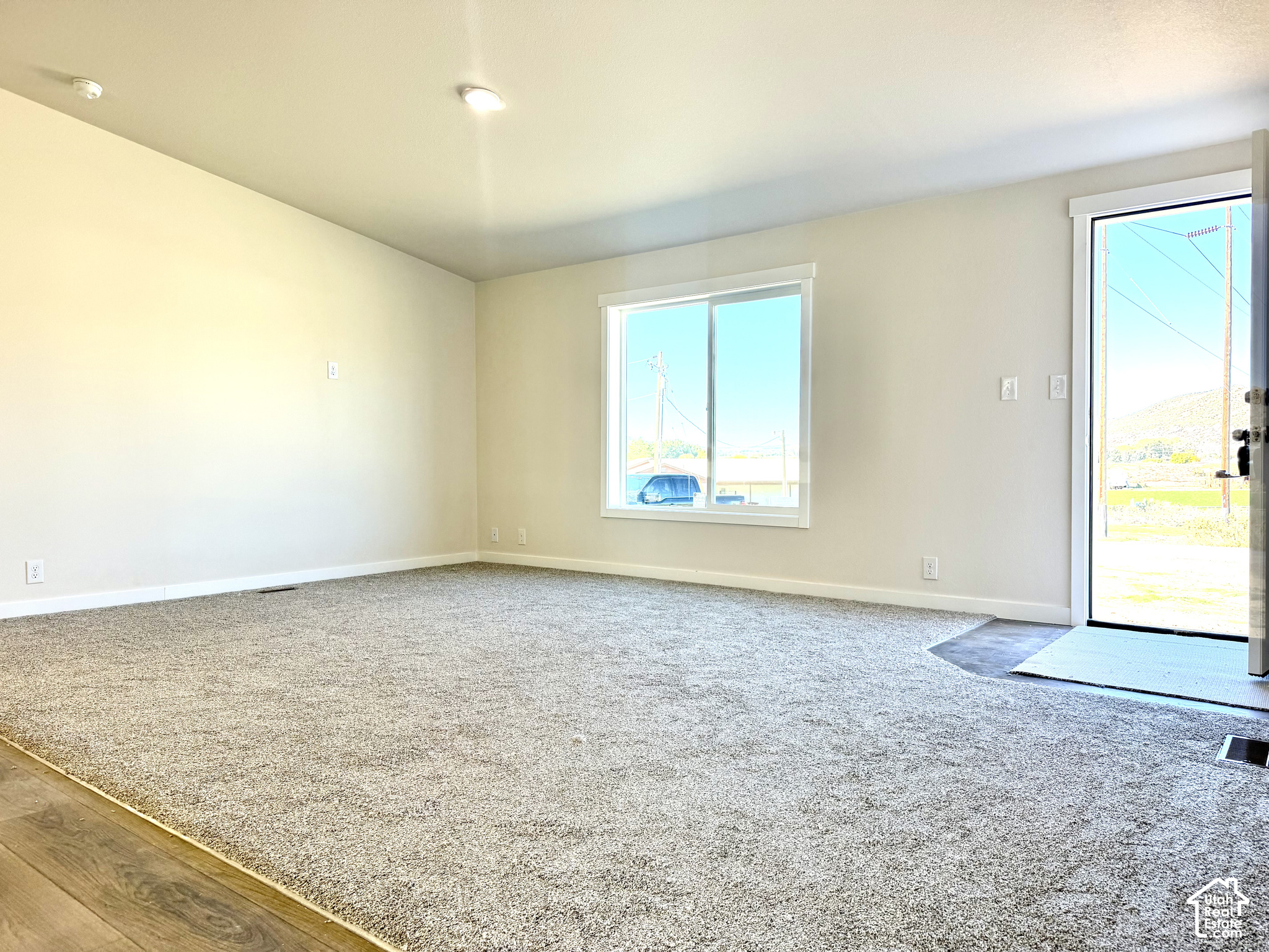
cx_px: 634
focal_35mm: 24
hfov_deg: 71.6
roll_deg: +0.6
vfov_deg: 56.8
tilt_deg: -0.7
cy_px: 476
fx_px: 880
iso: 80
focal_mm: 6.76
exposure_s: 1/254
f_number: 1.78
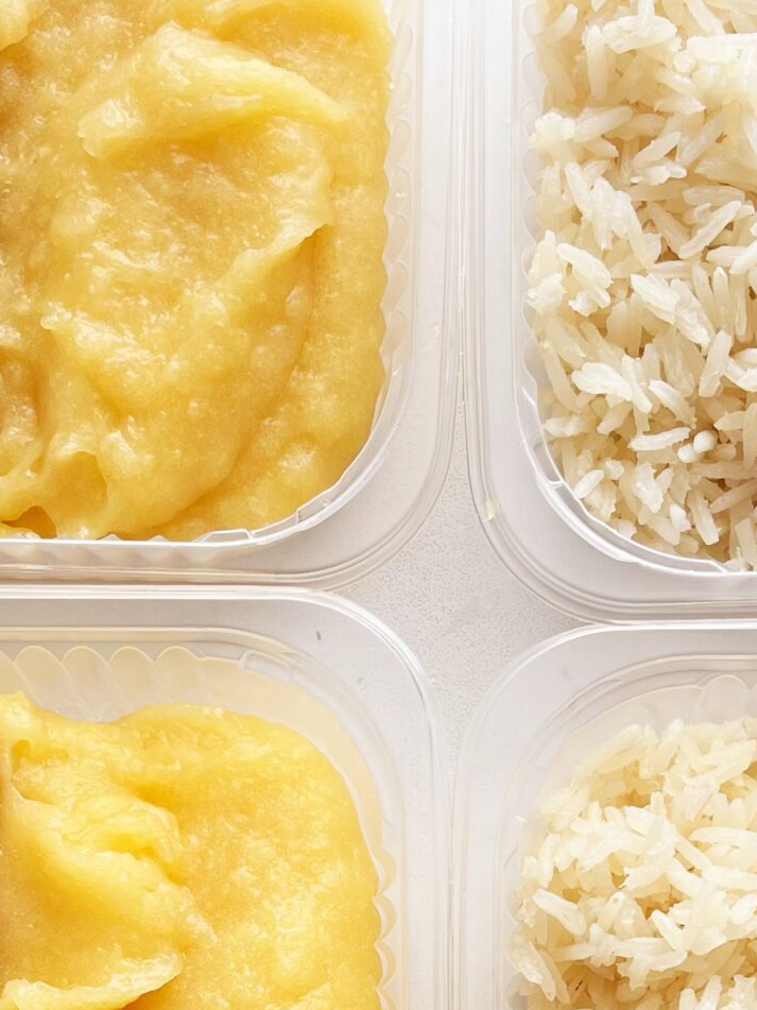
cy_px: 1094
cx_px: 400
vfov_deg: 25.8
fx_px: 2042
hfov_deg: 21.0
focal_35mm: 70
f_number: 1.6
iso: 50
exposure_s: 1/122
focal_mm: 5.1
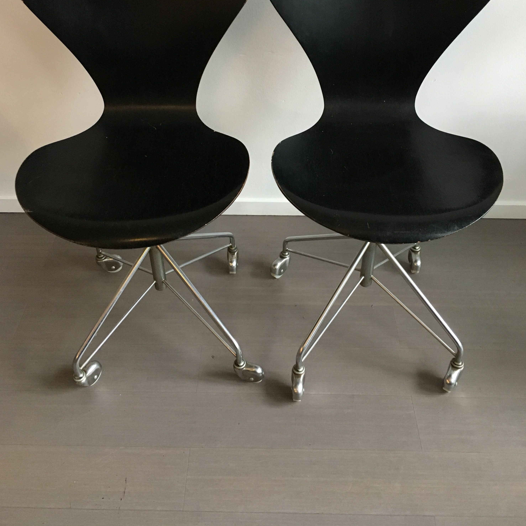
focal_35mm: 35
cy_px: 169
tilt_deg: -38.6
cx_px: 258
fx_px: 602
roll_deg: -0.4
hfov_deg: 47.2
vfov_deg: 46.4
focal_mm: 4.15
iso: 200
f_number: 2.2
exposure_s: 1/20
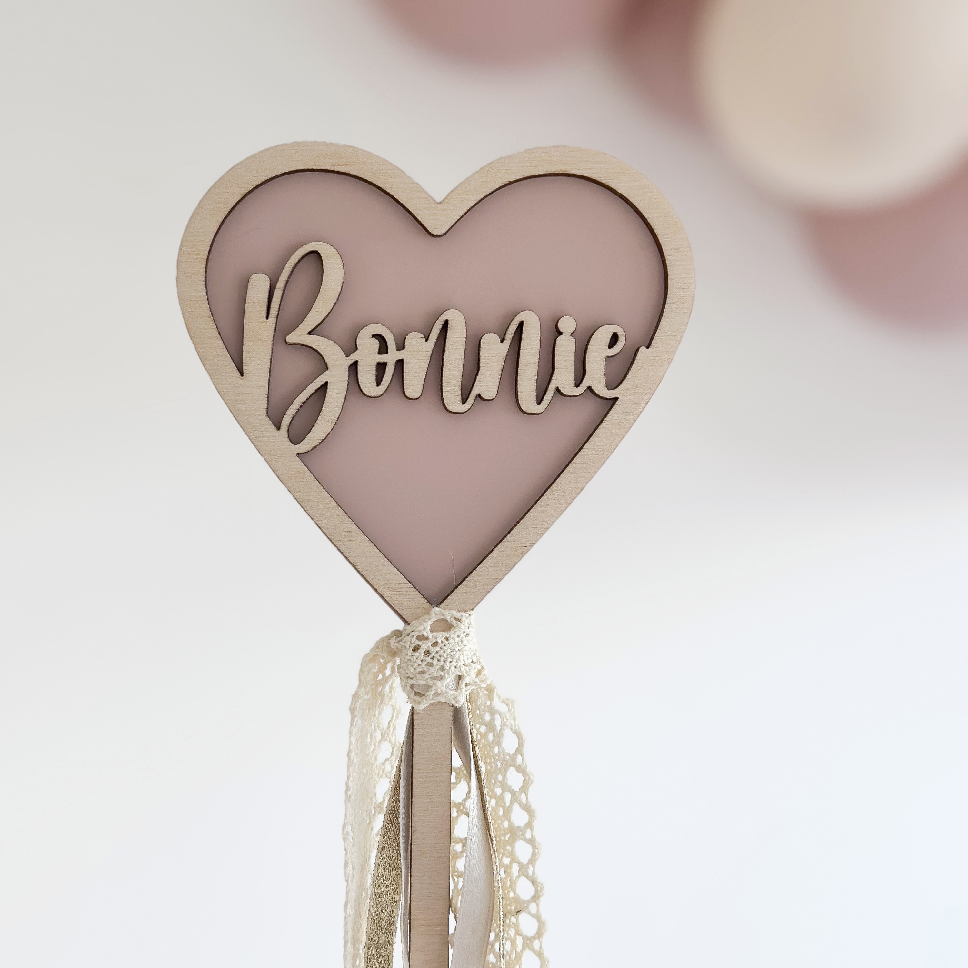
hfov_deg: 30.0
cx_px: 483
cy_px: 412
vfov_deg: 30.0
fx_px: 1803
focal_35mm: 57
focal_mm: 6.86
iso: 80
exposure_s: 1/180
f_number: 1.8
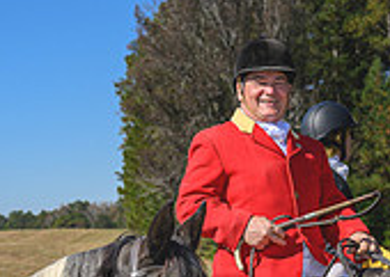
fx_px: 1560
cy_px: 399
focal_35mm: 141
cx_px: 225
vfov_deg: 9.9
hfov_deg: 14.2
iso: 64
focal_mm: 39
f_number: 5
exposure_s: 1/500
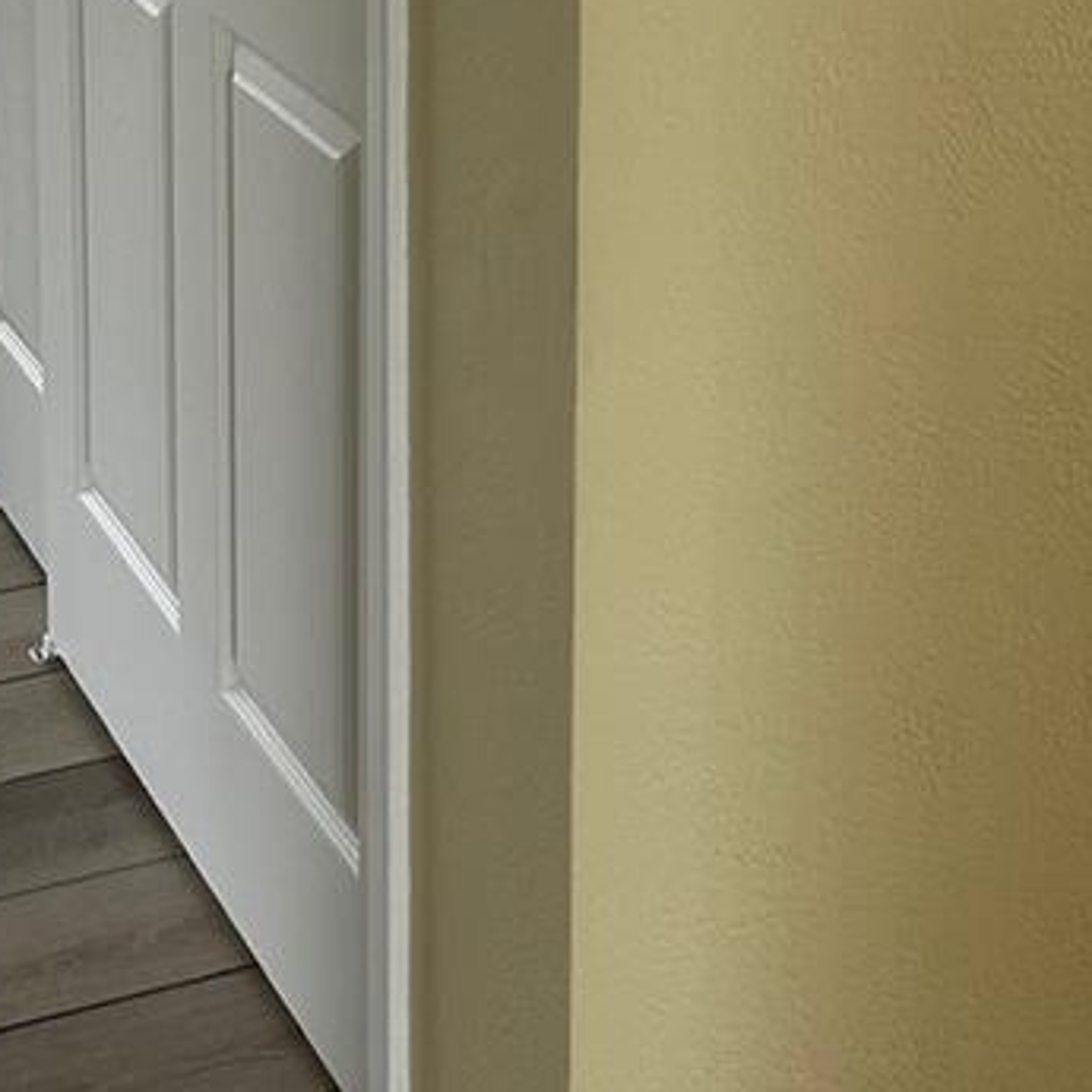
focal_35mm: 80
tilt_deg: -12.4
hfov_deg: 21.5
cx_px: 266
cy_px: -196
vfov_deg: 20.4
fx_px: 2855
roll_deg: -0.5
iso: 100
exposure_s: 1/121
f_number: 1.5
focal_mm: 5.7
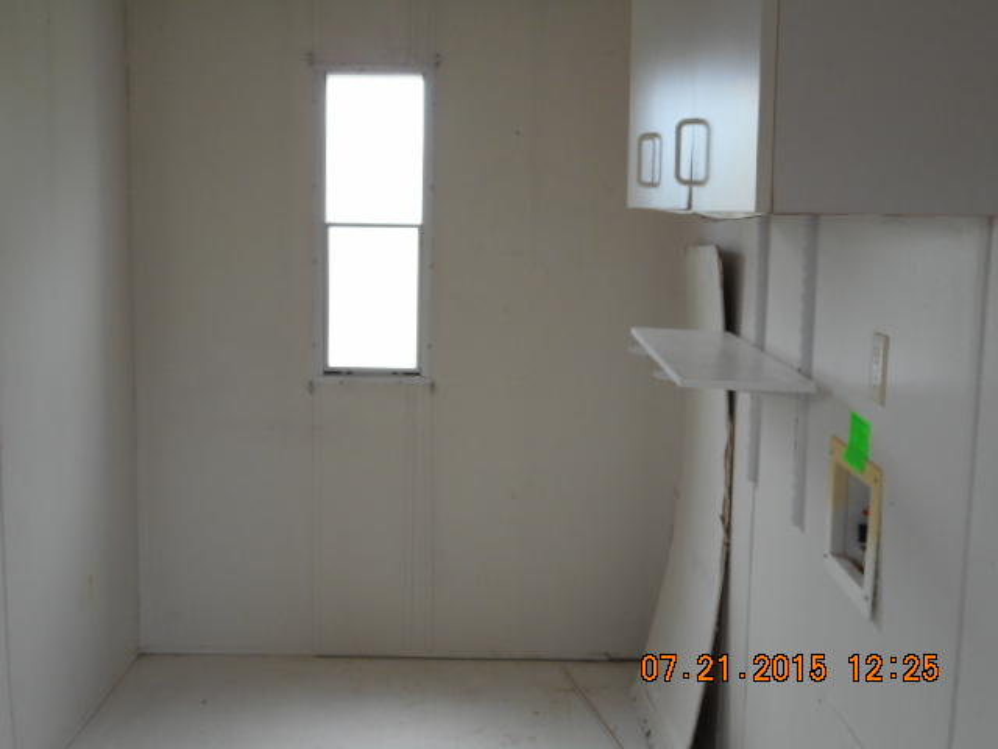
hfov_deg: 42.9
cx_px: 499
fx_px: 1269
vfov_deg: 32.9
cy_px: 374
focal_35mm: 44
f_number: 4.7
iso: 160
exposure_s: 1/30
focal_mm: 7.9
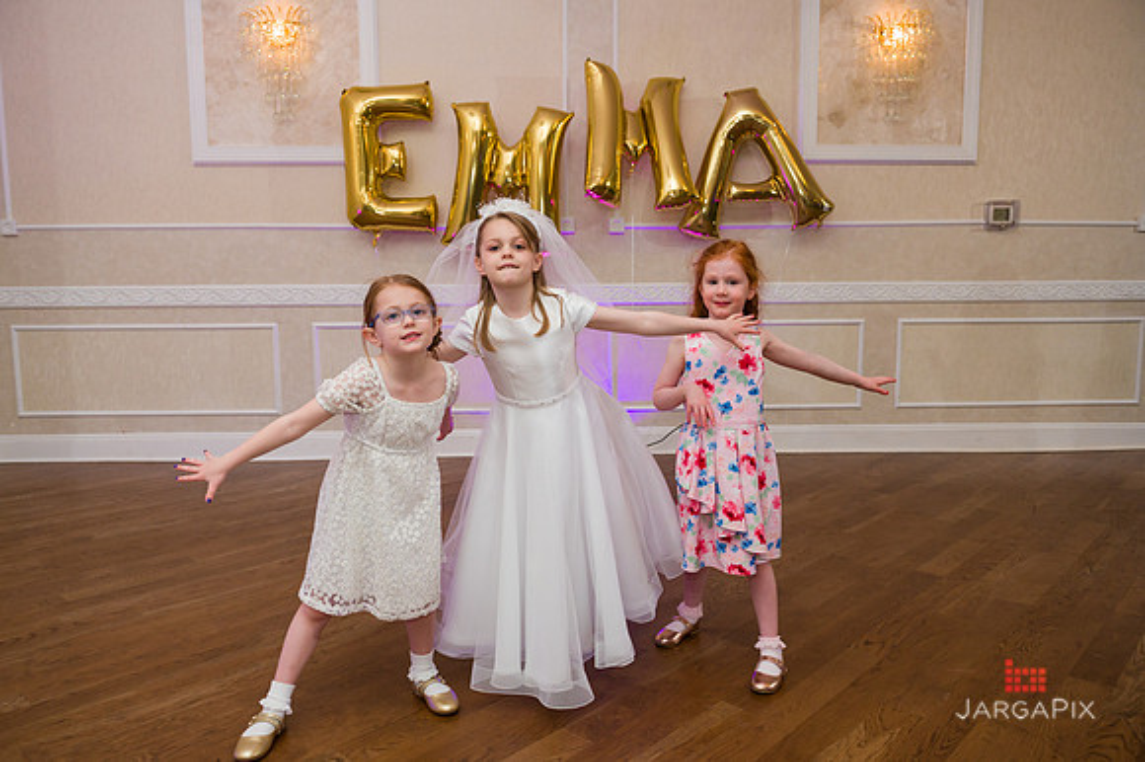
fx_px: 826
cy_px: 381
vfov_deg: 49.5
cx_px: 572
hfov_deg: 69.4
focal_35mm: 26
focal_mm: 26
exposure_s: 1/200
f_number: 5
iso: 1250
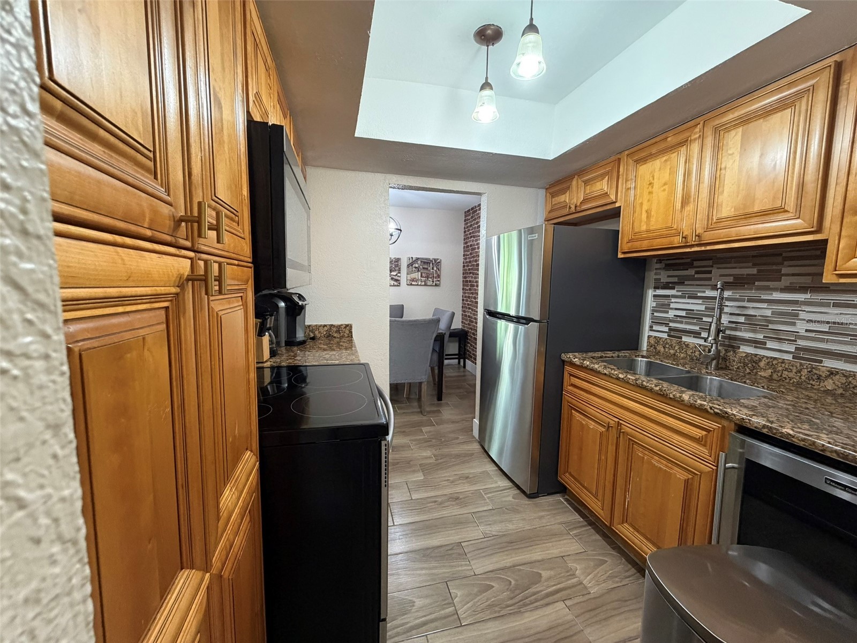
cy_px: 322
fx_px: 347
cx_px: 428
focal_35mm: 14
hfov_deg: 102.1
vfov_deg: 85.7
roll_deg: +0.2
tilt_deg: -7.1
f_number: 2.2
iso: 400
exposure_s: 1/60
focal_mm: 2.22
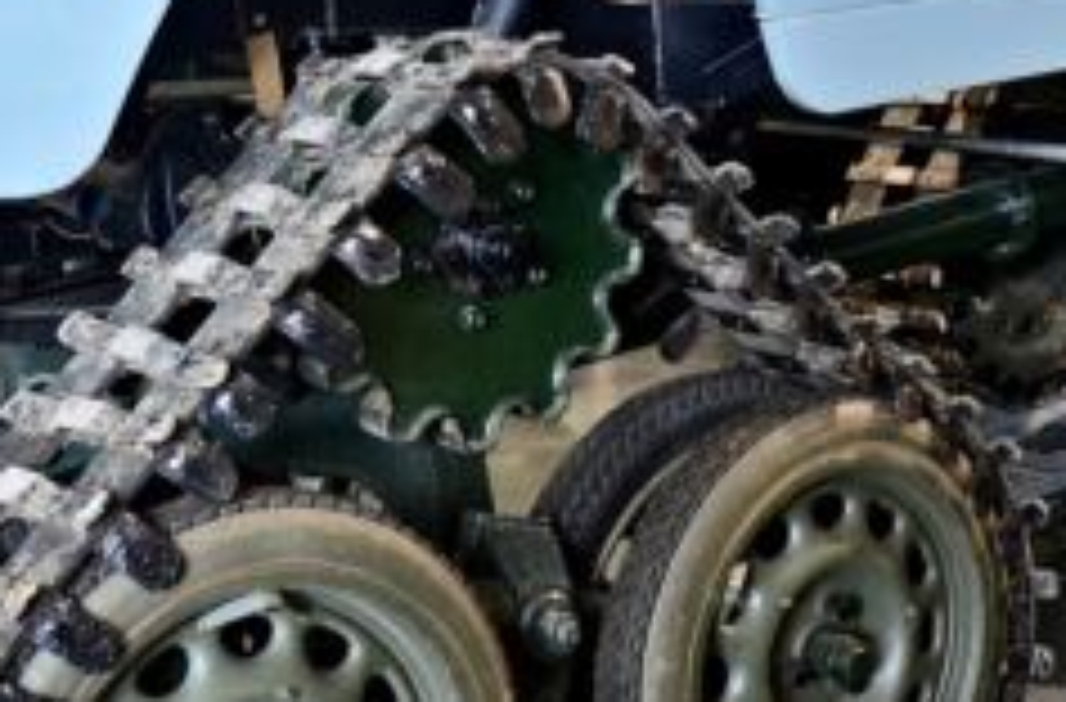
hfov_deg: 27.3
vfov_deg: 18.5
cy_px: 313
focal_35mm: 73
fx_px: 2153
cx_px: 828
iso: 800
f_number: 4
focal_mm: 18
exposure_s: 1/20
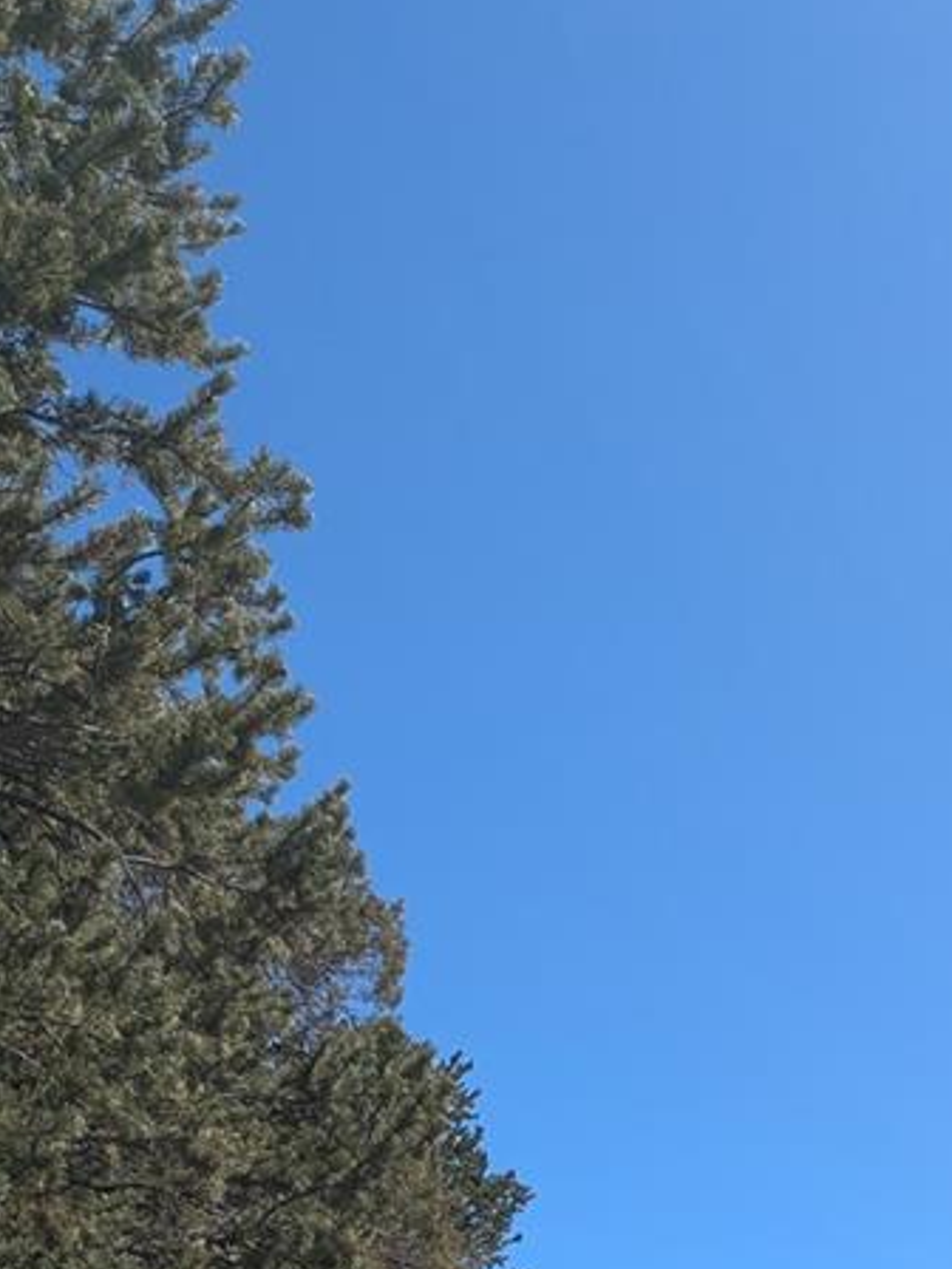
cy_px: 1643
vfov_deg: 25.1
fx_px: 2457
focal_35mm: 67
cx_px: 775
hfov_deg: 21.6
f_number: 1.89
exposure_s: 1/2294
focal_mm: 5.43
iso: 40
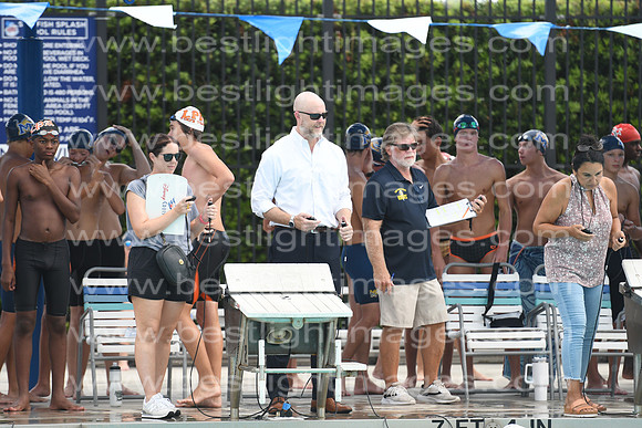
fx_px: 5351
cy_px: 214
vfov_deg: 4.6
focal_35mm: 300
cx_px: 321
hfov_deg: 6.9
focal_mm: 200
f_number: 4
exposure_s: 1/1000
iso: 400
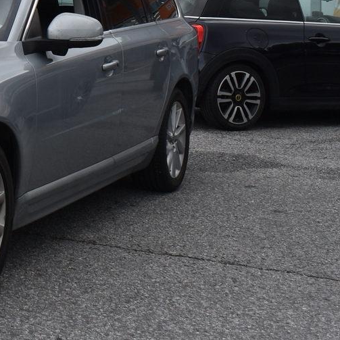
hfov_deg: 17.1
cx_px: -125
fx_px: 1049
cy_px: 5
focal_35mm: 94
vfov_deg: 18.0
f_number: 8
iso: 200
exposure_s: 1/500
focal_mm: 23
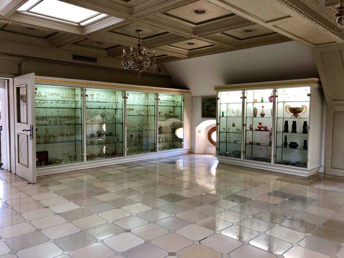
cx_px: 172
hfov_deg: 63.4
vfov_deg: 49.7
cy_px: 129
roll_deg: -0.6
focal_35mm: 28
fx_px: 278
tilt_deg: -4.3
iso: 40
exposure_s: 1/33
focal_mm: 4
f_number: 1.8
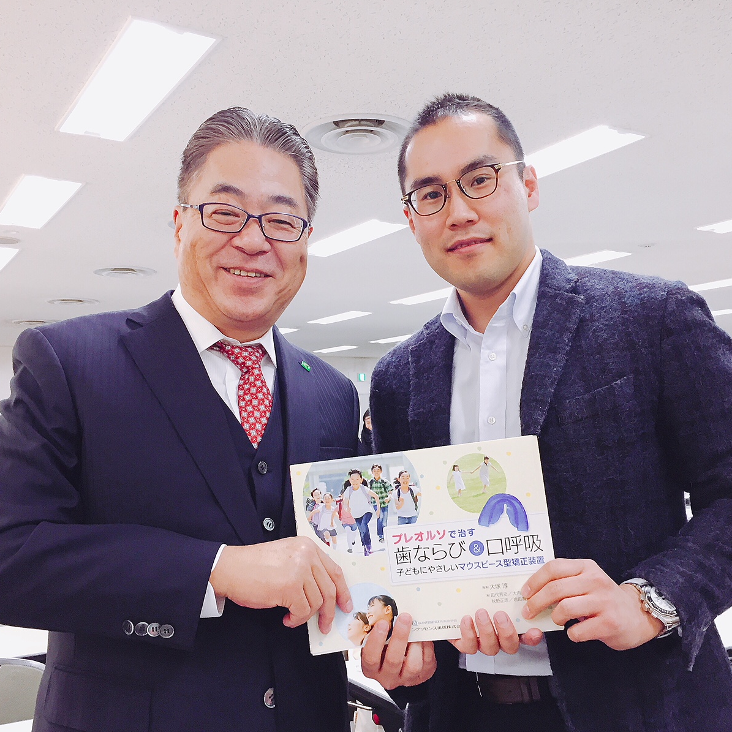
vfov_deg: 47.2
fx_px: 837
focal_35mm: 35
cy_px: 370
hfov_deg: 47.2
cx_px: 364
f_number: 2.2
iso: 64
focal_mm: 4.15
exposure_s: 1/30
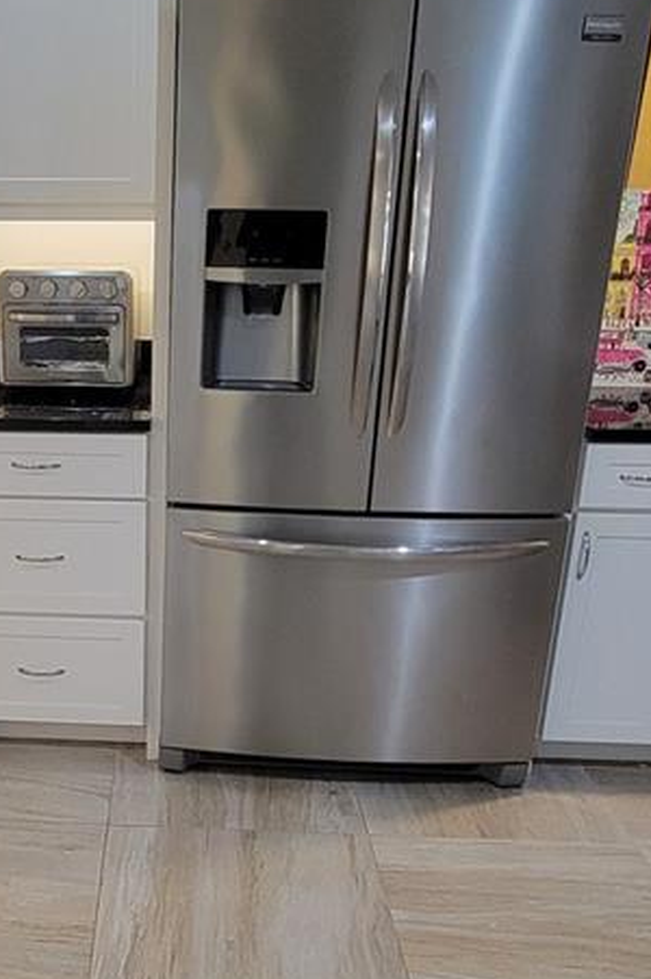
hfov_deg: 35.5
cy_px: 573
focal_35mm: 36
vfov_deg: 52.9
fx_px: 978
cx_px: 117
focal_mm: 2.2
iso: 400
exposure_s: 1/60
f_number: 2.2
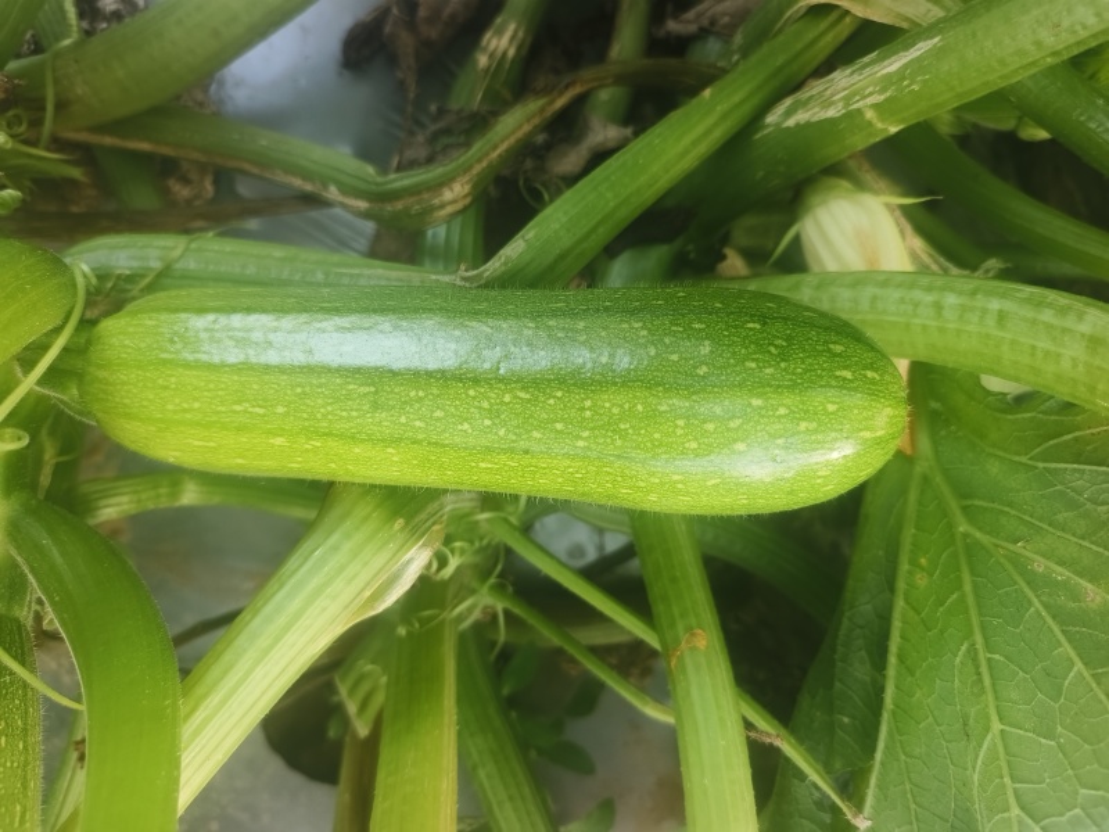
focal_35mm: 23
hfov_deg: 73.9
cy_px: 416
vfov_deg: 58.9
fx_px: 737
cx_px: 554
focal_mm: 5.5
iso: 490
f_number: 1.75
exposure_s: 1/100
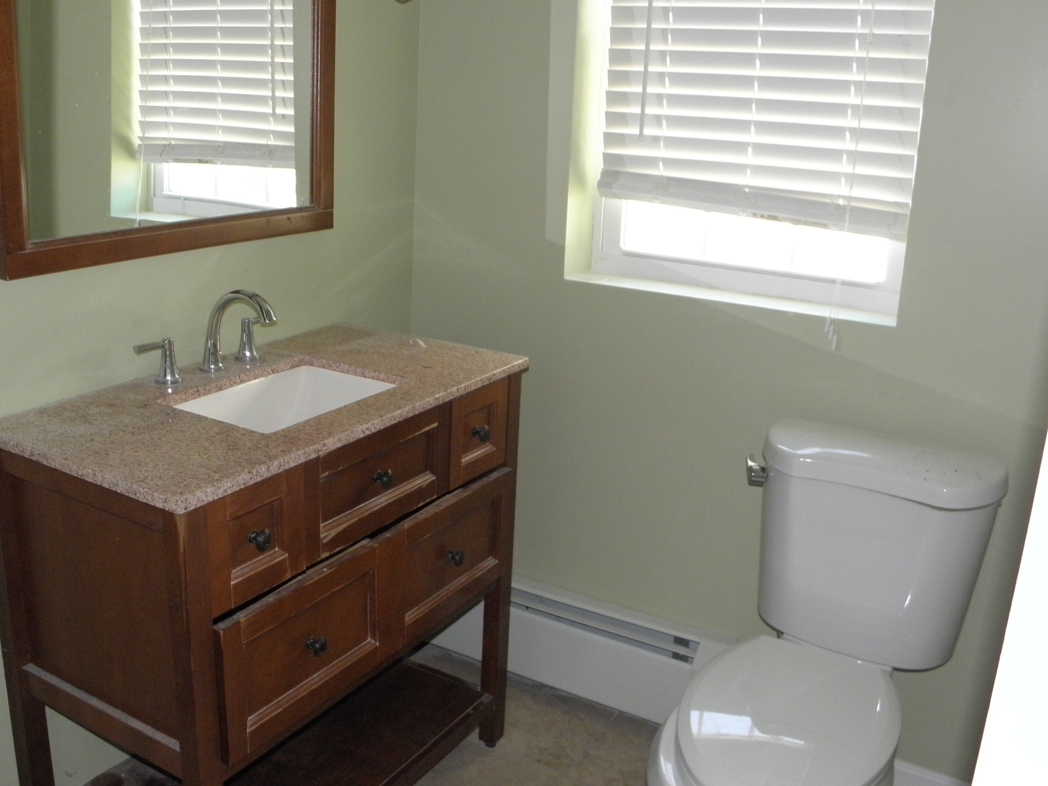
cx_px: 466
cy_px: 395
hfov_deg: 53.8
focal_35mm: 34
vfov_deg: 41.8
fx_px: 1029
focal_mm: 5
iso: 200
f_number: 3.5
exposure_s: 1/30
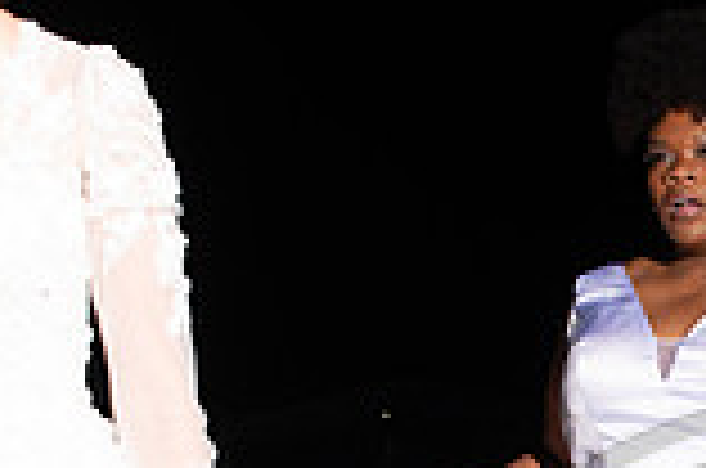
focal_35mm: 259
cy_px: 855
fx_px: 5069
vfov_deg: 5.2
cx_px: 832
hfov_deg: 7.9
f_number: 6.3
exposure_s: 1/200
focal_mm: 70
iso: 1000
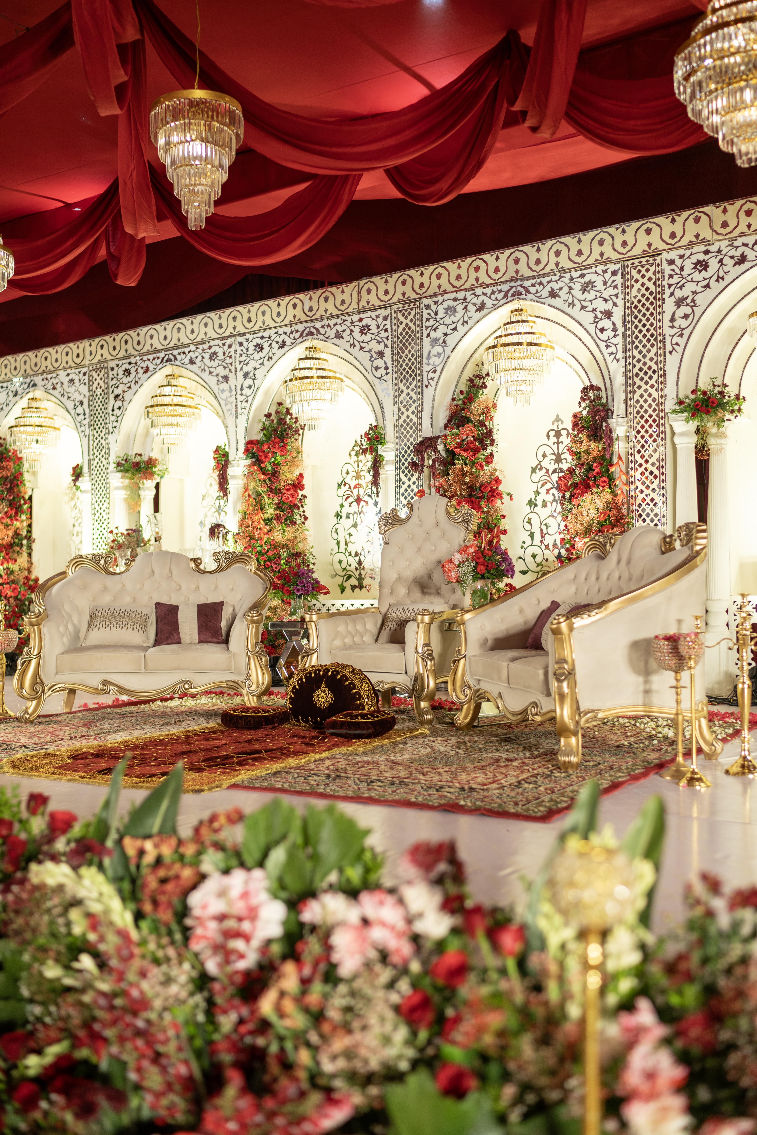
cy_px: 568
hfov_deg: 37.9
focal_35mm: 35
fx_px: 1104
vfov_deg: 54.4
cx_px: 378
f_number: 1.8
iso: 125
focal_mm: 35
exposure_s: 1/320
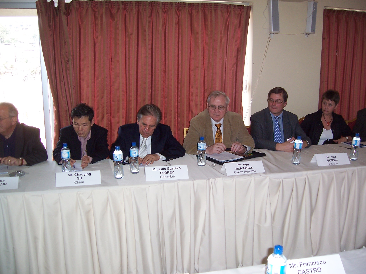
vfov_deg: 39.7
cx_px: 183
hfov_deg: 51.4
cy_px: 137
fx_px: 381
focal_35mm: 36
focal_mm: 6
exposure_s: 1/60
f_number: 3
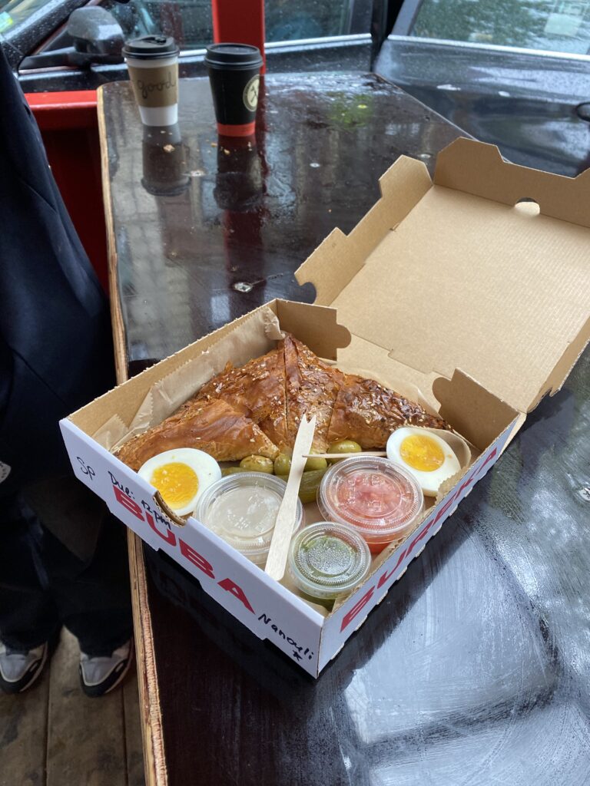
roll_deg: +1.9
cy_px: 393
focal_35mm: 26
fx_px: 591
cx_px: 295
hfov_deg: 53.1
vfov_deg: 67.3
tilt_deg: -37.0
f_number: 1.8
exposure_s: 1/121
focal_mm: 4.25
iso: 100
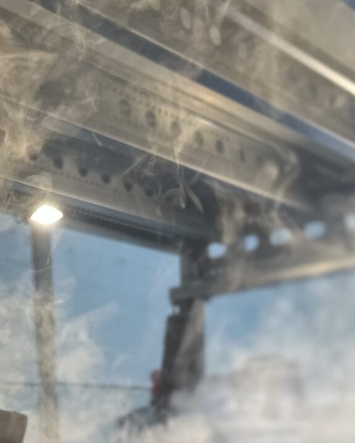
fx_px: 1091
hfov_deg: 17.7
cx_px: -53
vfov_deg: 20.8
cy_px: 588
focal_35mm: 83
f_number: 1.78
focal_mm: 6.86
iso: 64
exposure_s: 1/100
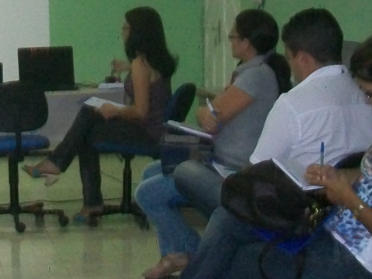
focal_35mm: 126
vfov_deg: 11.6
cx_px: -42
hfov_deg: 15.2
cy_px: 324
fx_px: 1355
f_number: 2.7
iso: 160
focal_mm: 6.1
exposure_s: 1/60
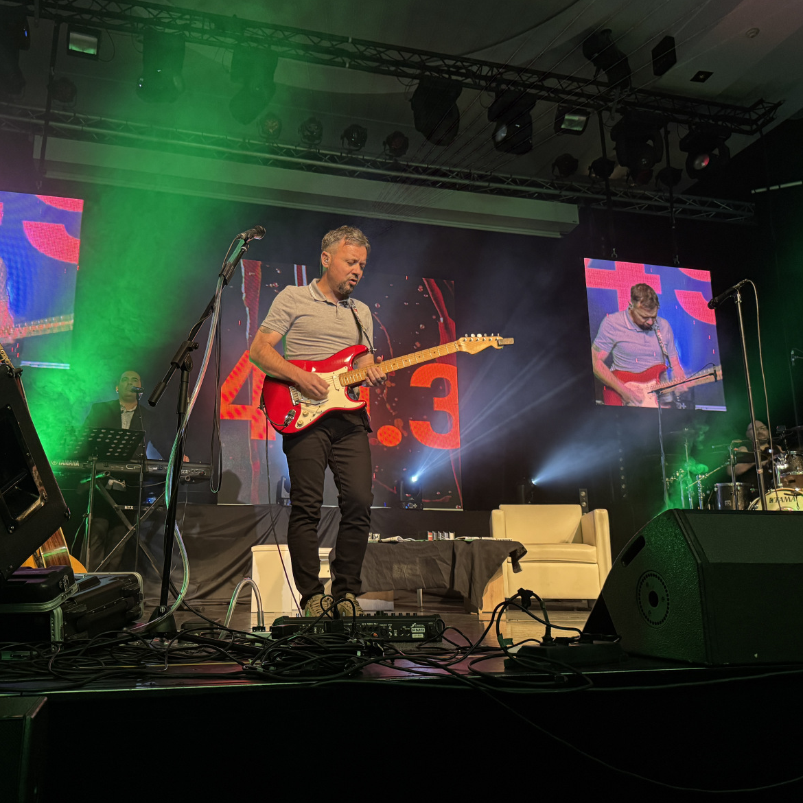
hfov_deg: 55.4
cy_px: 398
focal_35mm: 29
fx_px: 761
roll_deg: +0.6
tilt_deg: +13.3
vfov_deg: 55.6
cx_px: 344
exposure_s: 1/50
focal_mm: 6.76
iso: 400
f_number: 1.78
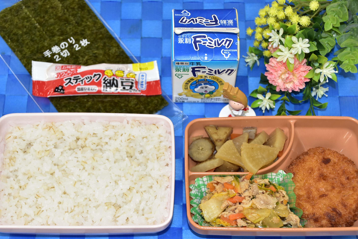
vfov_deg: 17.5
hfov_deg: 26.0
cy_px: 120
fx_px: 776
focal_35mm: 78
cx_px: 183
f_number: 5
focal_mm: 50
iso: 400
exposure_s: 1/60
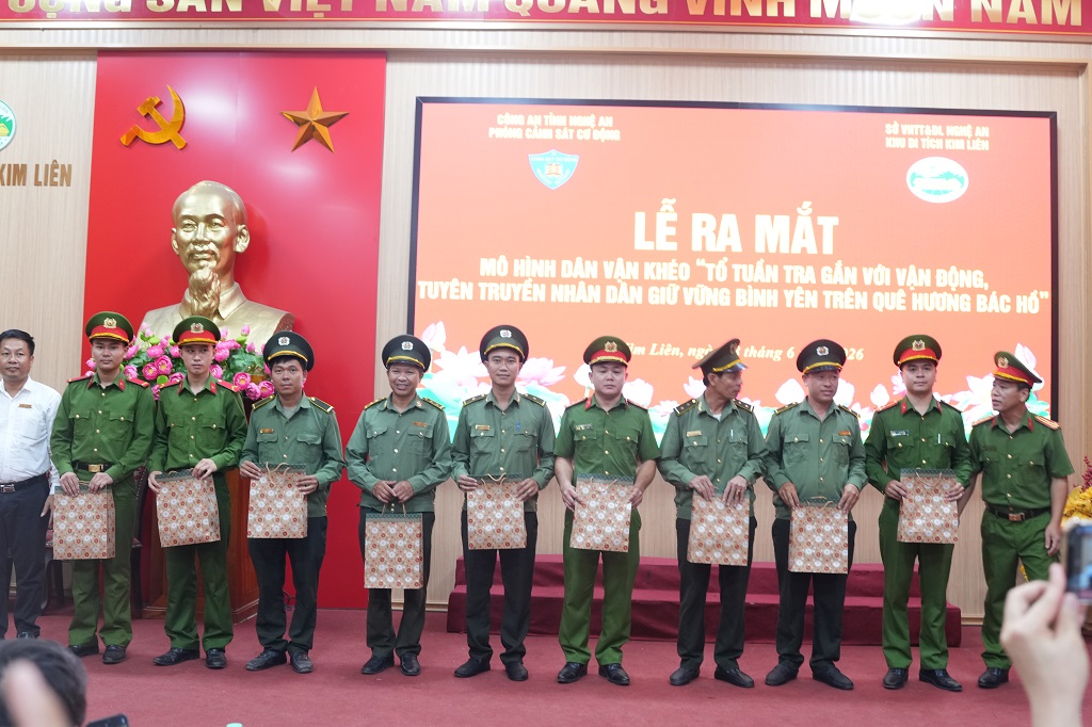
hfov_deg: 53.1
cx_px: 546
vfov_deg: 36.8
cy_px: 364
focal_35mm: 36
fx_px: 1092
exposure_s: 1/40
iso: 800
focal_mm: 24
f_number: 2.8
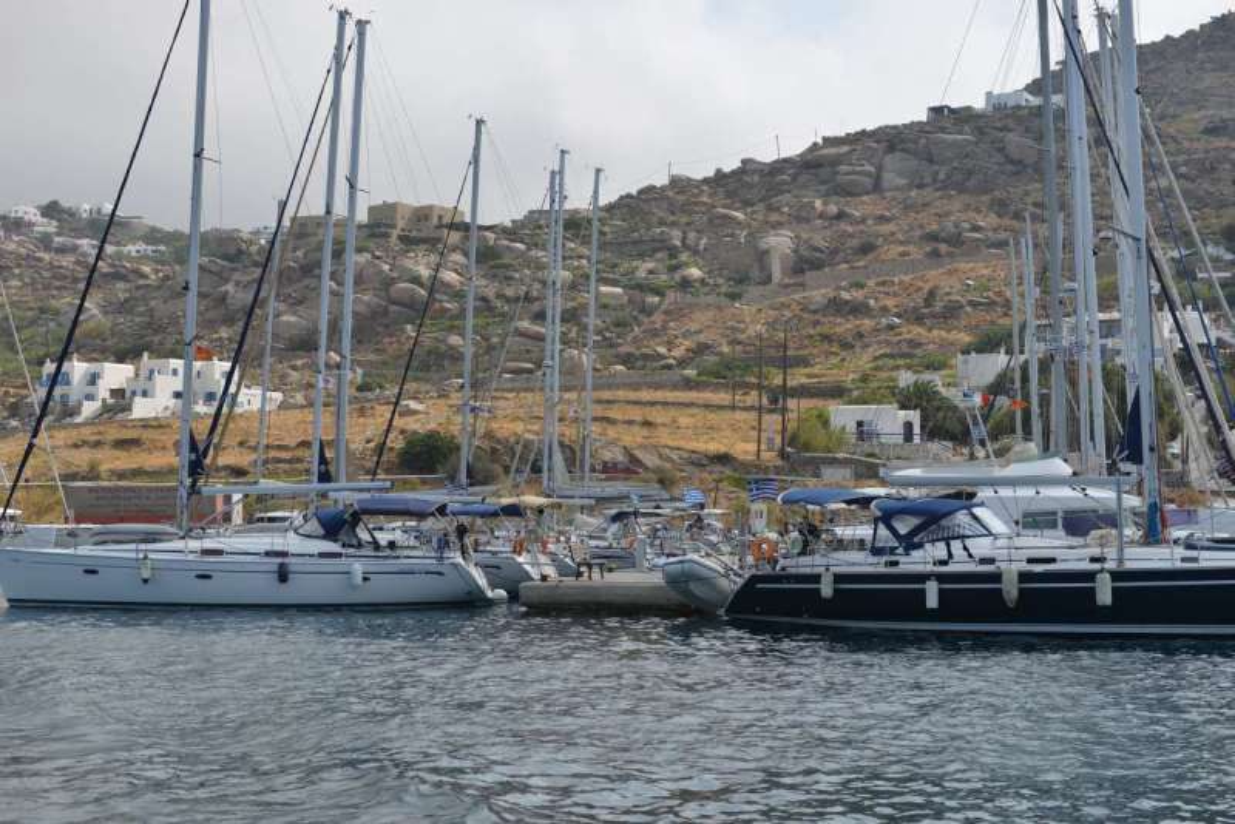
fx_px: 1647
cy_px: 412
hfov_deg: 41.1
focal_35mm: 48
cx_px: 618
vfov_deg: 28.1
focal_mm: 48
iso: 100
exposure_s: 1/160
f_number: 7.1
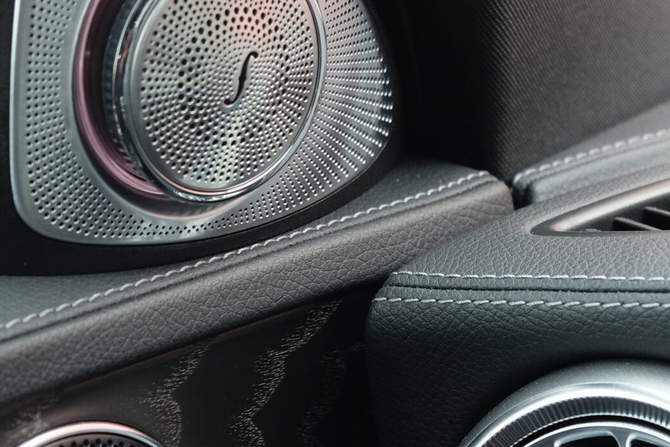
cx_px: 397
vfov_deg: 11.8
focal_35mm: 116
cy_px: 336
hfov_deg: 17.6
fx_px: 2159
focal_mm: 31.5
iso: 400
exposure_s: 1/52
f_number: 3.6
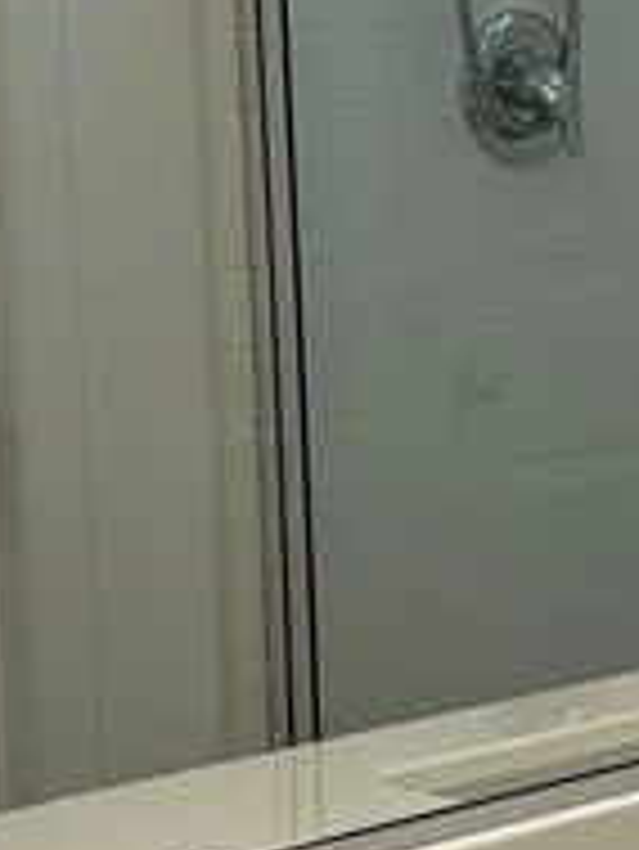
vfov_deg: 14.0
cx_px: 729
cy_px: 481
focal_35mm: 141
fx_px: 3467
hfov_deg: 10.4
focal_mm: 5.7
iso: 40
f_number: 1.5
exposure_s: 1/243
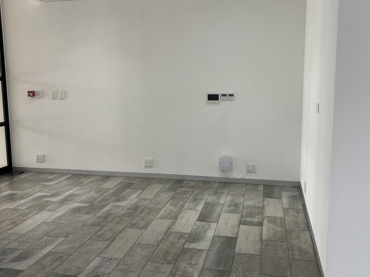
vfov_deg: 38.7
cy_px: 134
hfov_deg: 50.1
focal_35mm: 37
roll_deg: +0.7
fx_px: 395
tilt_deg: -9.5
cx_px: 174
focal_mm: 5.1
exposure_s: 1/100
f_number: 1.6
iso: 100
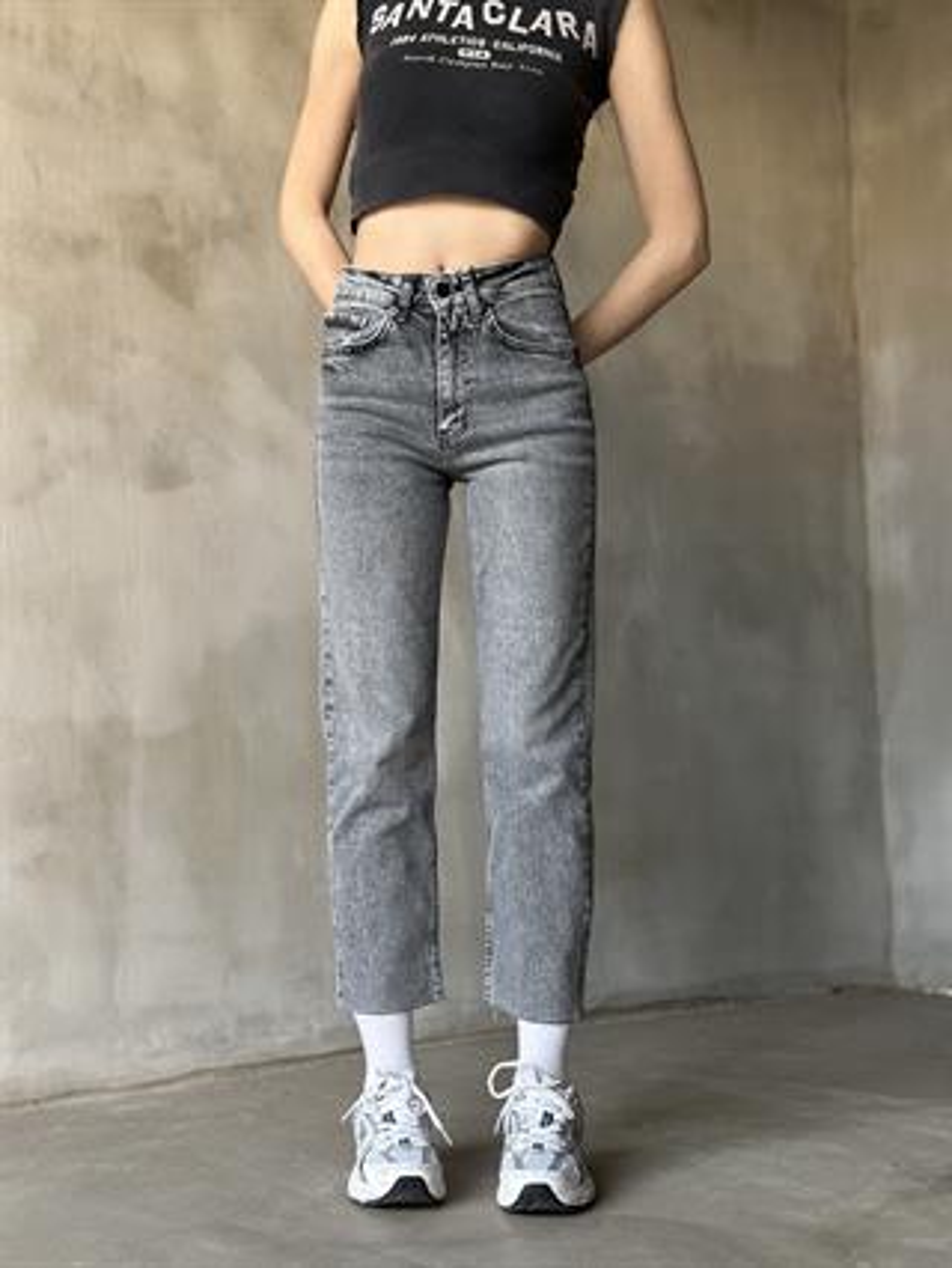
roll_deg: +0.1
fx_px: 1758
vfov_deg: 39.6
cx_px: 476
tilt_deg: +3.7
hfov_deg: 30.3
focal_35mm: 48
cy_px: 634
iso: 250
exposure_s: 1/60
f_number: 1.78
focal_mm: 6.86
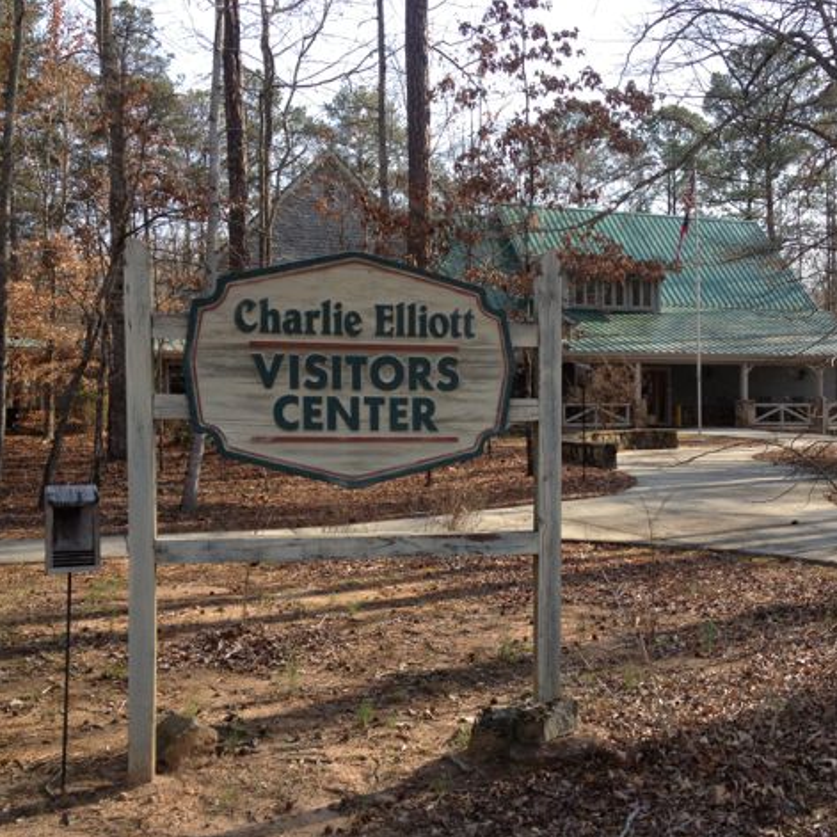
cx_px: 510
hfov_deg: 39.8
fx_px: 1149
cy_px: 425
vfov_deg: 40.0
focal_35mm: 42
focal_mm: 4.28
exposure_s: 1/488
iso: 50
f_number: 2.4
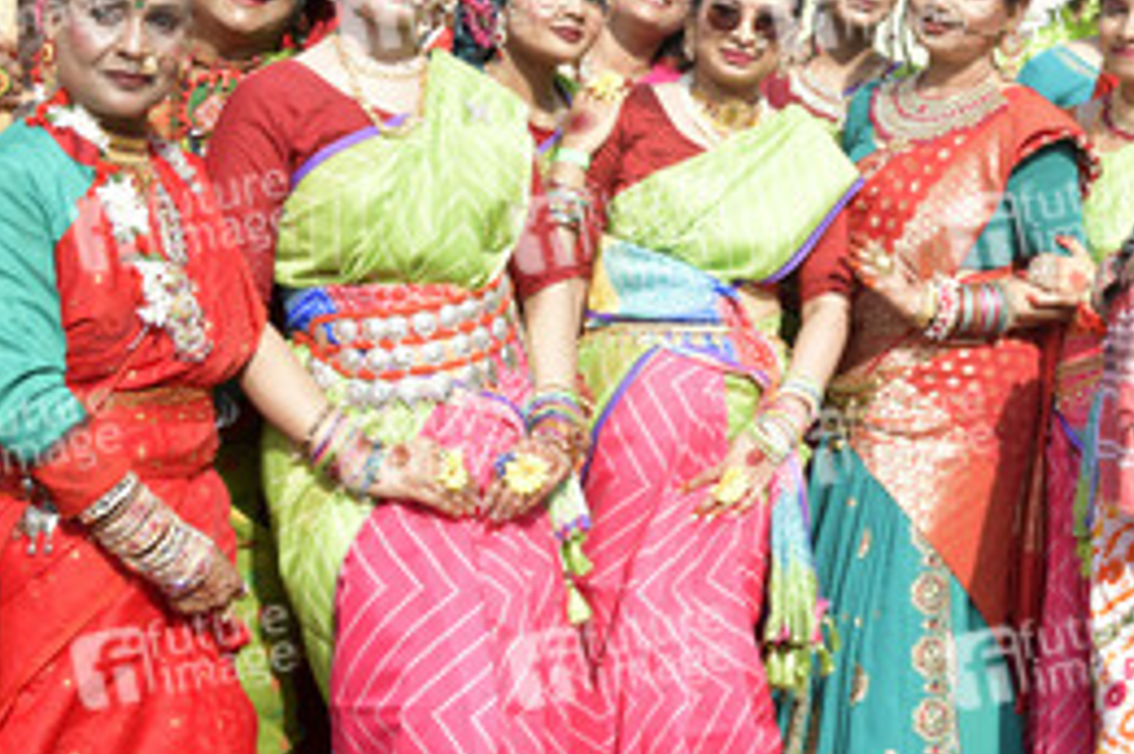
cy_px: 113
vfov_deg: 20.3
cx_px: 940
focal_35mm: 66
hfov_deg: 29.7
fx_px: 2078
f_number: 6.3
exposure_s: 1/200
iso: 160
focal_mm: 38
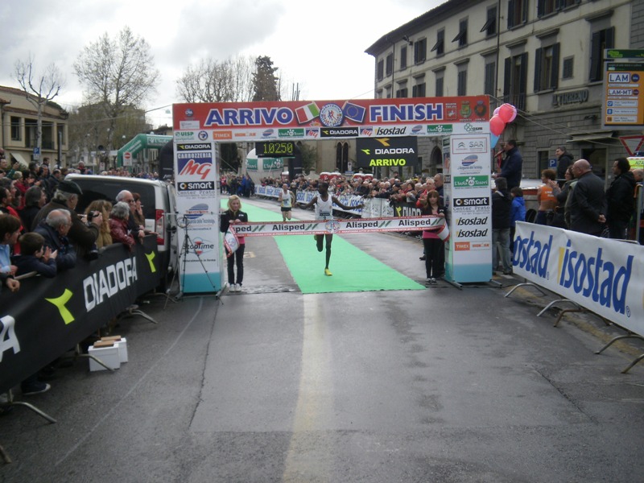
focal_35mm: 43
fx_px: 800
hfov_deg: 43.9
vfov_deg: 33.6
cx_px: 322
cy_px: 242
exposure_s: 1/800
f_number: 3.4
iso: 100
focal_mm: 7.61
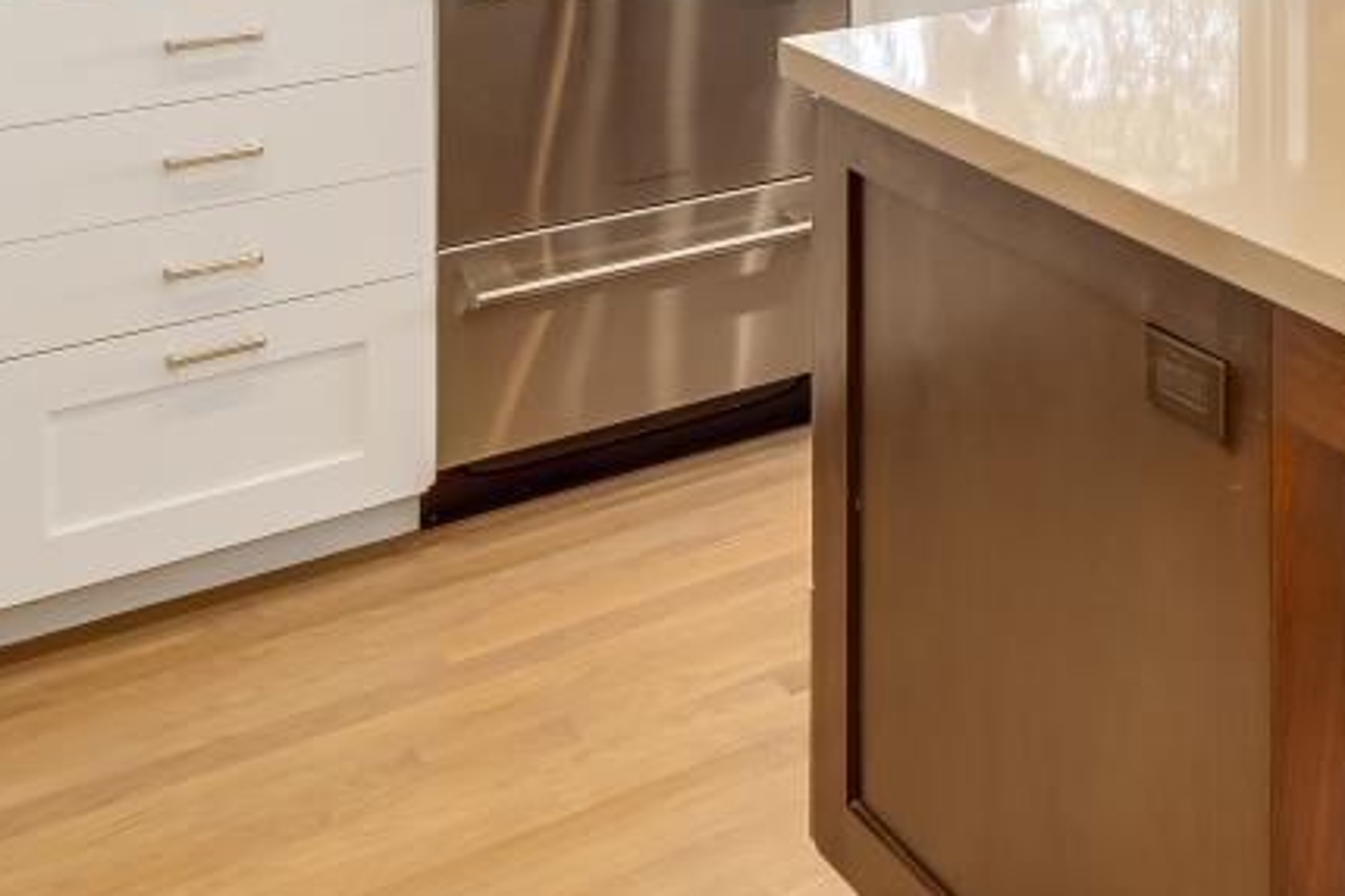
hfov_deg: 29.6
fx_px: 2092
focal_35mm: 56
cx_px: 1687
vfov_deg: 20.4
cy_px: -479
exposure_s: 1/125
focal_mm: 16
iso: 400
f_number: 11
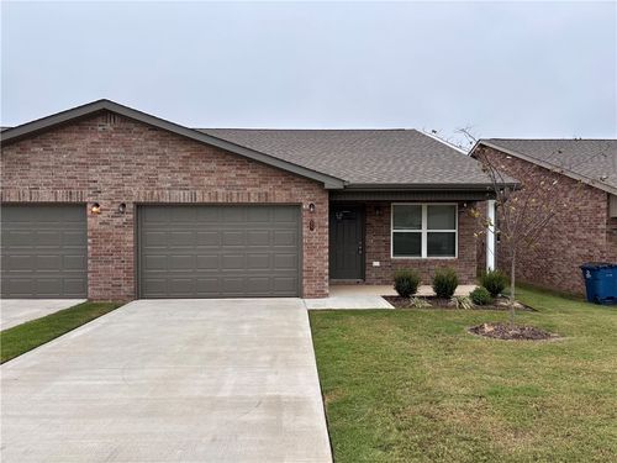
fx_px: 463
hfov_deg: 67.3
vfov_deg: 53.1
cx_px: 308
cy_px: 232
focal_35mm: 26
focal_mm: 5.96
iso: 50
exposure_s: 1/1205
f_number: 1.6
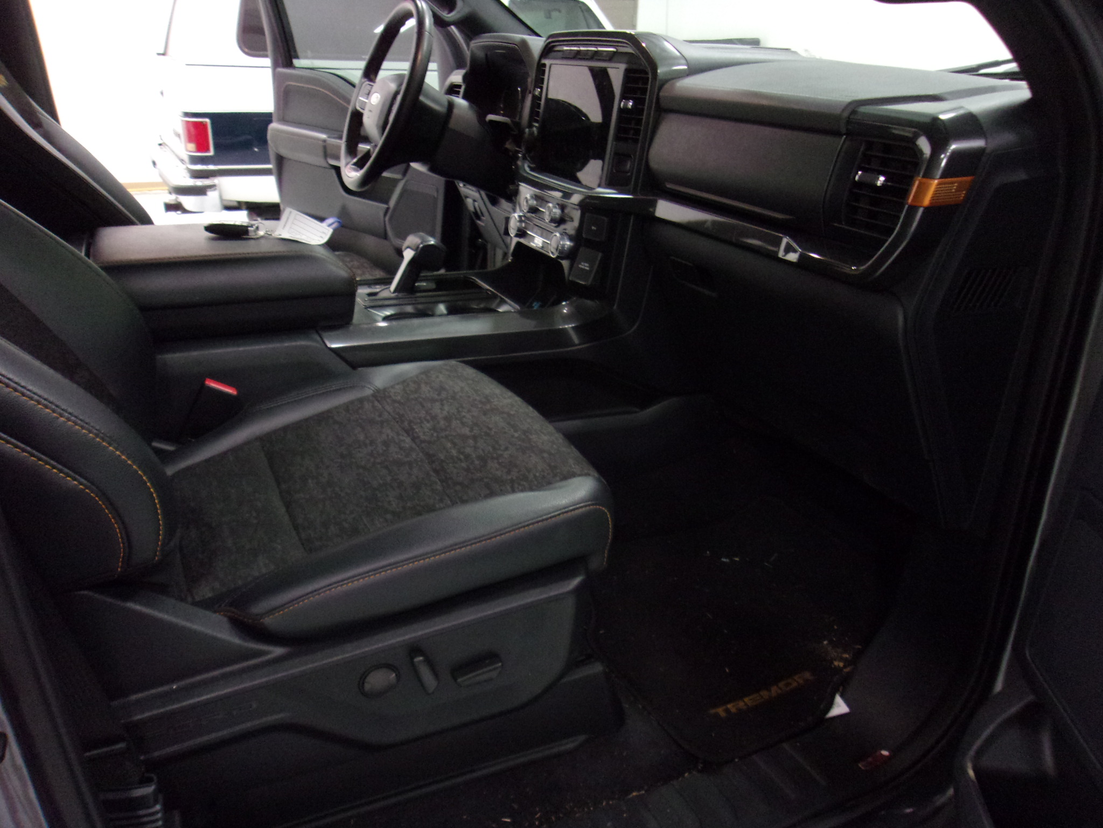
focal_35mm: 27
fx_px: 860
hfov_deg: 65.3
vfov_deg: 51.4
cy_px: 414
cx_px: 552
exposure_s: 1/19
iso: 400
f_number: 3
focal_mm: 4.9
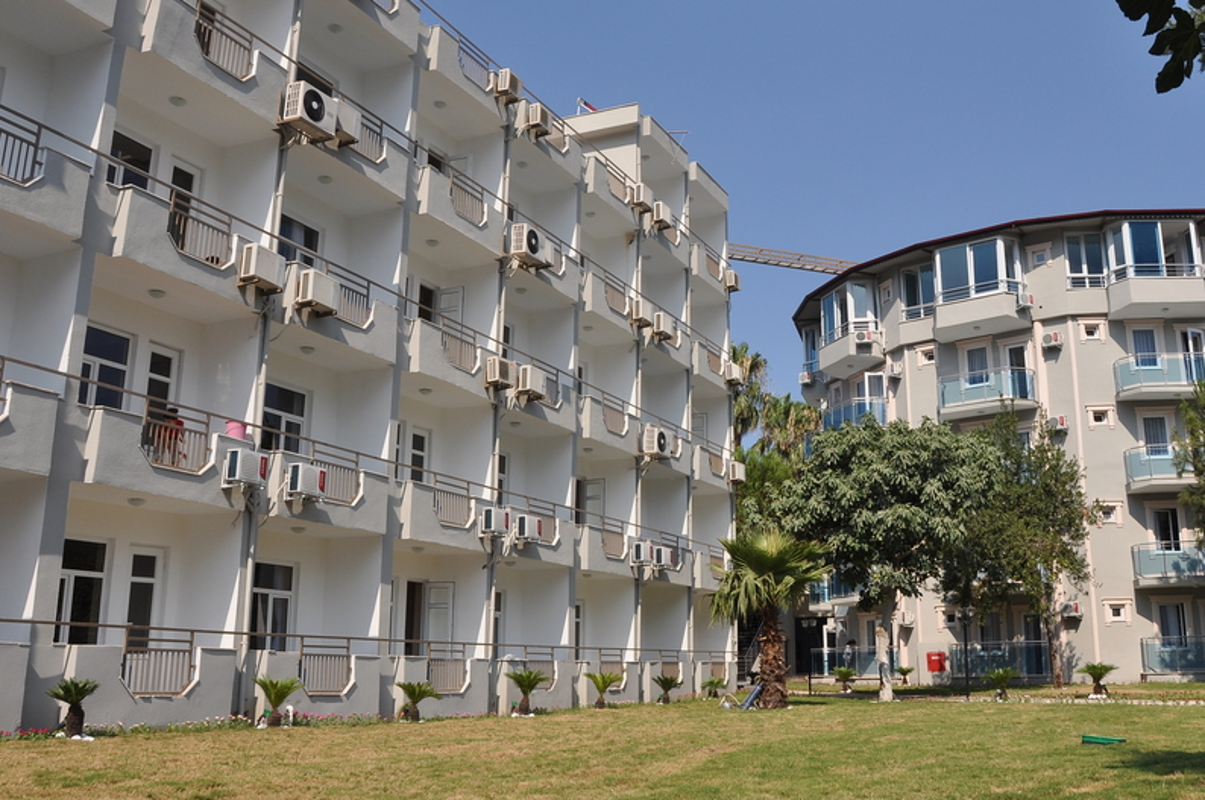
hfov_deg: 55.6
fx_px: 1136
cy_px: 334
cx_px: 689
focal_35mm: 34
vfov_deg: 38.7
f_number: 9
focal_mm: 18
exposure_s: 1/320
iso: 200
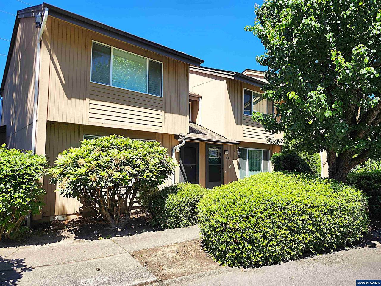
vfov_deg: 58.9
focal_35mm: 23
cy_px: 143
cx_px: 190
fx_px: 253
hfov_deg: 73.9
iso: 25
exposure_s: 1/701
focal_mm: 5.54
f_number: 1.8
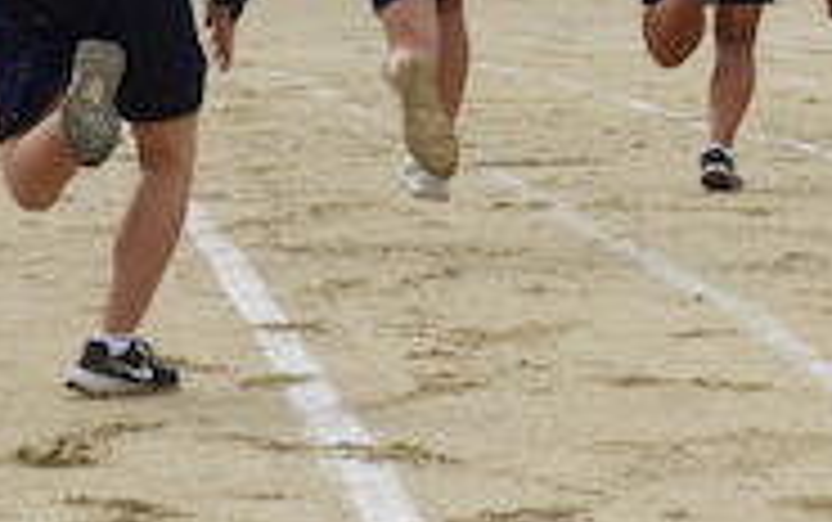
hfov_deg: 6.8
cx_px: 702
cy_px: 94
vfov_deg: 4.3
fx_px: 7013
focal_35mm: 309
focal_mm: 24.2
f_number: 5
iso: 100
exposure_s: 1/640
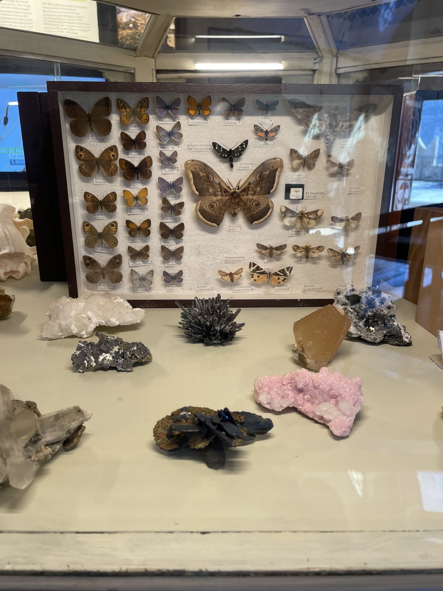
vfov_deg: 67.3
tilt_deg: -17.9
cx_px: 222
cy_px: 296
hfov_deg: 53.1
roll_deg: -0.5
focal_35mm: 26
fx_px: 444
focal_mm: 4.2
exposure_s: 1/100
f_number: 1.6
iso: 80
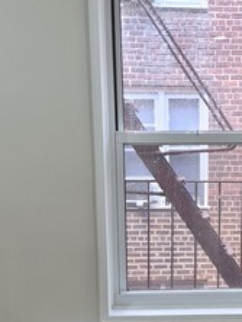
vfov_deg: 27.7
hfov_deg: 20.9
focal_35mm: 69
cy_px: 247
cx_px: 222
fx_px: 642
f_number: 1.8
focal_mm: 5.4
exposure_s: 1/120
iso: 125
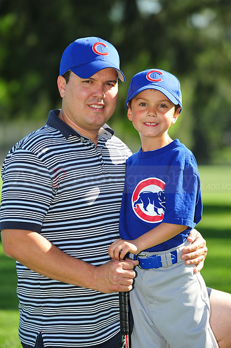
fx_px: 1686
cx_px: 116
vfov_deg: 11.8
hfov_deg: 7.8
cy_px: 174
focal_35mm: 175
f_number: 5.6
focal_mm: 175
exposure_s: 1/400
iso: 200
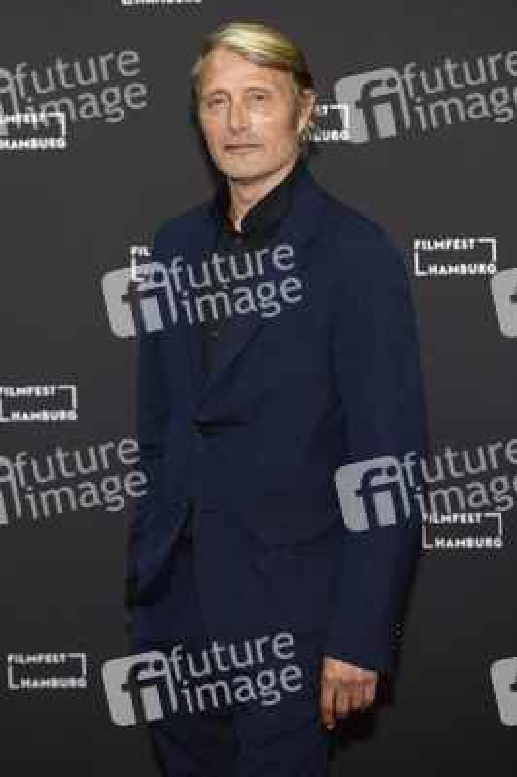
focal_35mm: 110
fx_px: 2374
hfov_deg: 12.4
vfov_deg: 18.6
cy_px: 388
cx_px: 258
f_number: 4
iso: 640
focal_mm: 110
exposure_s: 1/400
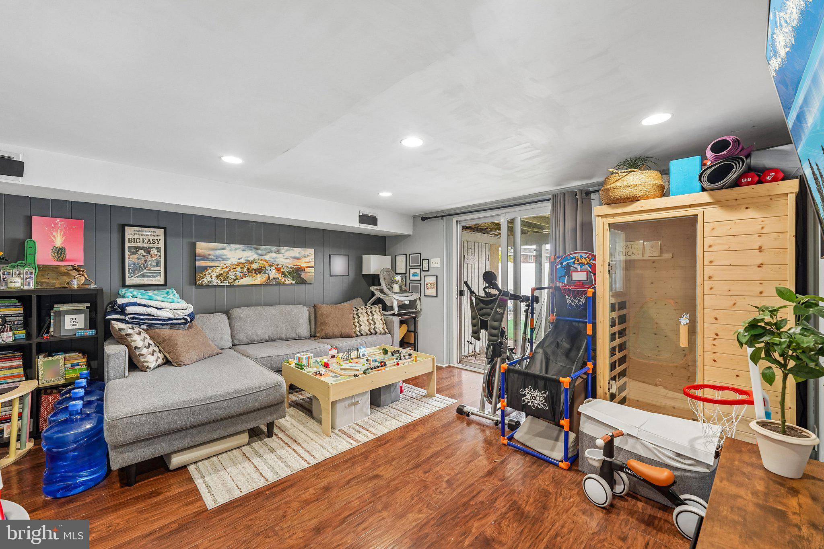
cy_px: 274
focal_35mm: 14
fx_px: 320
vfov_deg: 81.2
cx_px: 412
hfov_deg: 104.3
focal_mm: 14
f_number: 6.3
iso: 500
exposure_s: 1/13
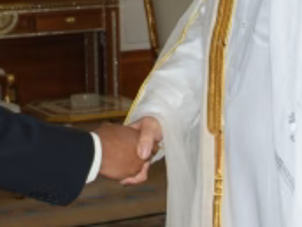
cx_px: 197
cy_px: -26
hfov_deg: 13.9
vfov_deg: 10.3
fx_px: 1239
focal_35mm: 142
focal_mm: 22
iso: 400
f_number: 5.6
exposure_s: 1/125
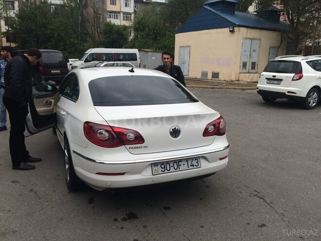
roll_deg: -1.0
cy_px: 120
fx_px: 269
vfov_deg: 48.2
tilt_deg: -13.5
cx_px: 160
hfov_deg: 61.7
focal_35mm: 29
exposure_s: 1/977
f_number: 2.2
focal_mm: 4.15
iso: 32
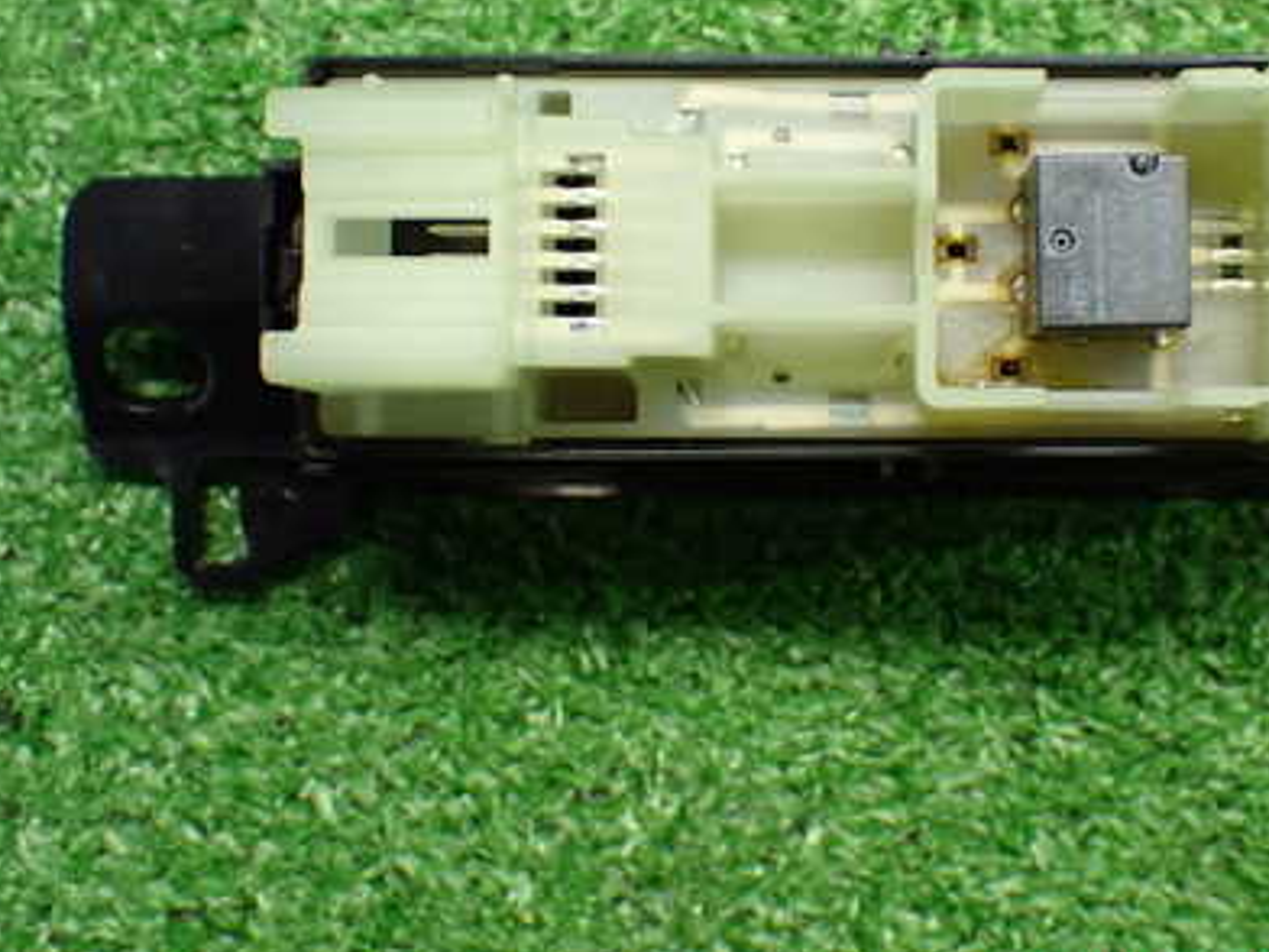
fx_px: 2639
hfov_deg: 26.9
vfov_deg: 20.4
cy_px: 304
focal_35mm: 72
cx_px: 816
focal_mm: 8.4
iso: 800
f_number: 3.1
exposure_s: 1/80
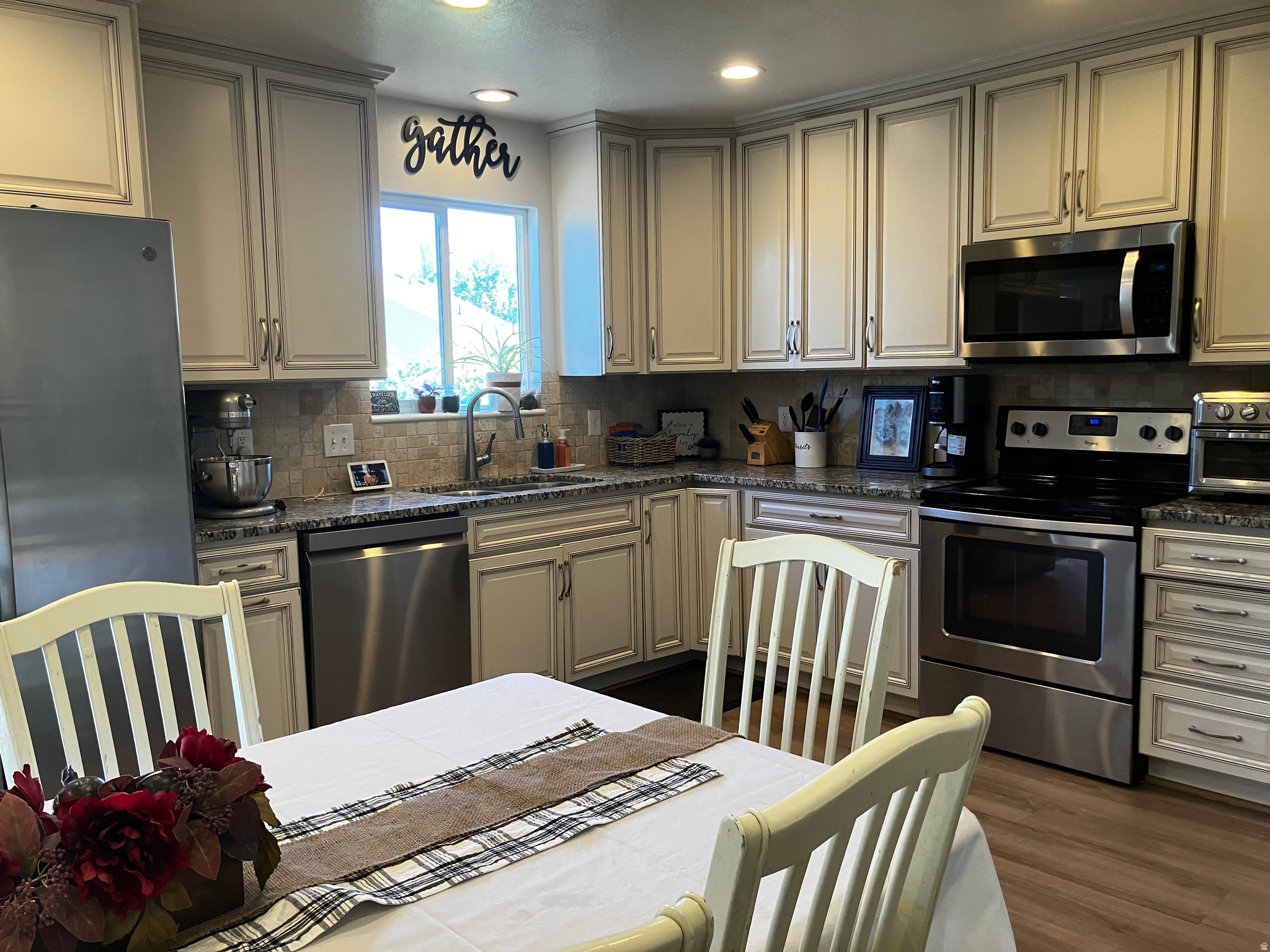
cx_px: 635
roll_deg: +1.2
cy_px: 476
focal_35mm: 28
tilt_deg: -7.0
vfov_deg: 49.7
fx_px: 1027
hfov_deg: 63.4
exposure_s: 1/60
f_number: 1.8
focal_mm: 3.99
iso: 50
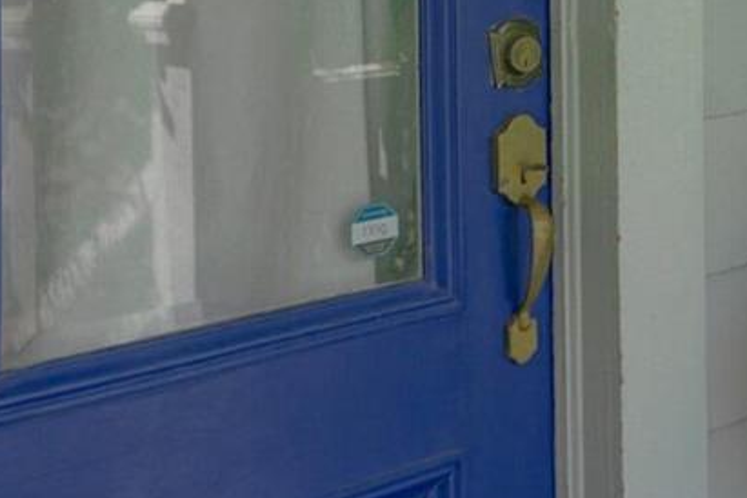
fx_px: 1452
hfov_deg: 24.2
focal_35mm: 70
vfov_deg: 18.3
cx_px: 1036
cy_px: -116
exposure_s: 1/250
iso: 400
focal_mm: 18
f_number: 8
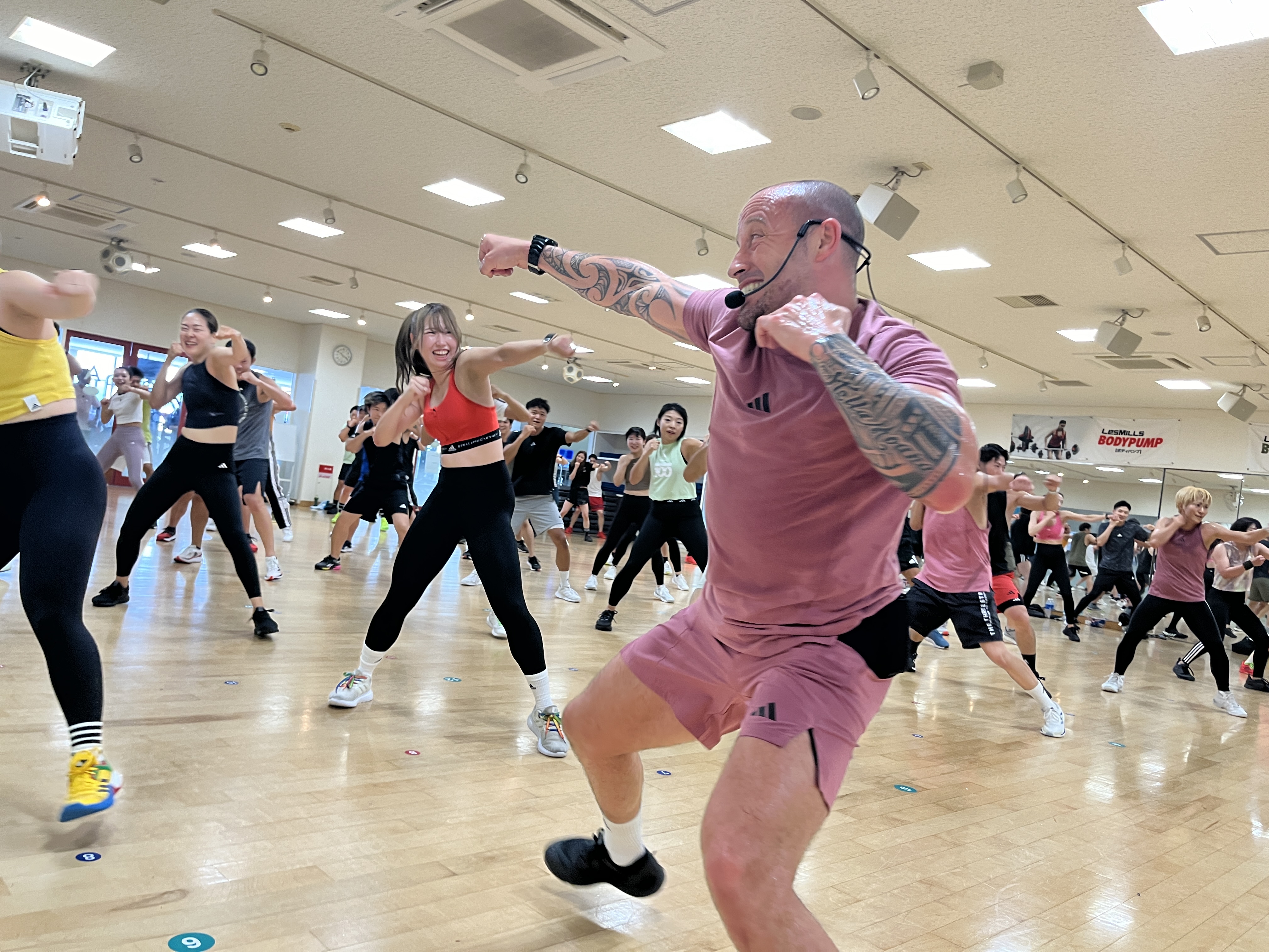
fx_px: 953
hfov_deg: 67.3
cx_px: 634
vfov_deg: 53.1
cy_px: 476
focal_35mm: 26
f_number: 1.6
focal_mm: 5.1
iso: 80
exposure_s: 1/60
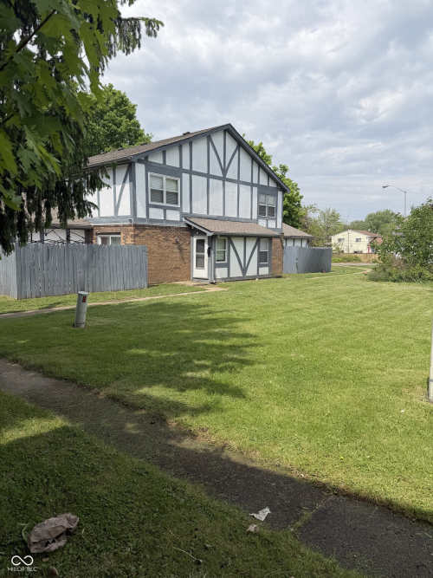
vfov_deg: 71.6
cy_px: 289
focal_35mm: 24
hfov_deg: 56.8
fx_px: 400
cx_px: 216
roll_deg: +0.3
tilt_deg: -6.3
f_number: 1.78
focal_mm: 6.76
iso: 80
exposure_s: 1/5714
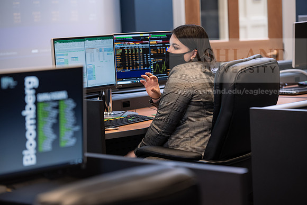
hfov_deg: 17.1
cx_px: 154
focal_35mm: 120
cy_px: 102
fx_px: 1024
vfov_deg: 11.4
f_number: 4
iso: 1250
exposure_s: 1/160
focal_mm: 120
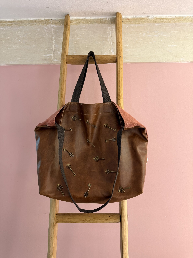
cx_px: 96
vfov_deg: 71.6
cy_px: 129
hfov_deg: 56.8
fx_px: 178
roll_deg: +0.9
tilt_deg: -8.2
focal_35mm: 24
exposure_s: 1/50
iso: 200
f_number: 1.78
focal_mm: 6.76
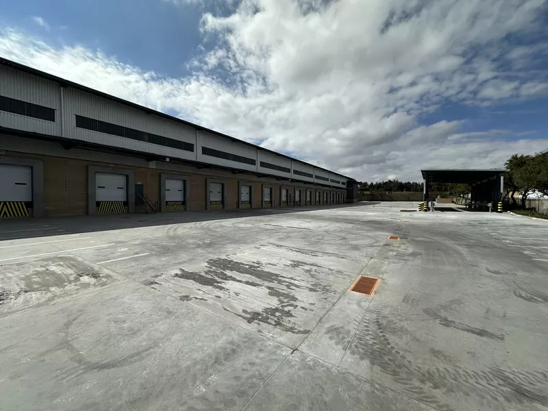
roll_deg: +0.1
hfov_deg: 102.1
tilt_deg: -2.1
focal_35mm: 14
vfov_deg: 85.7
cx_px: 274
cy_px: 206
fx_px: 222
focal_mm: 2.22
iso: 50
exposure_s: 1/4831
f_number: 2.2
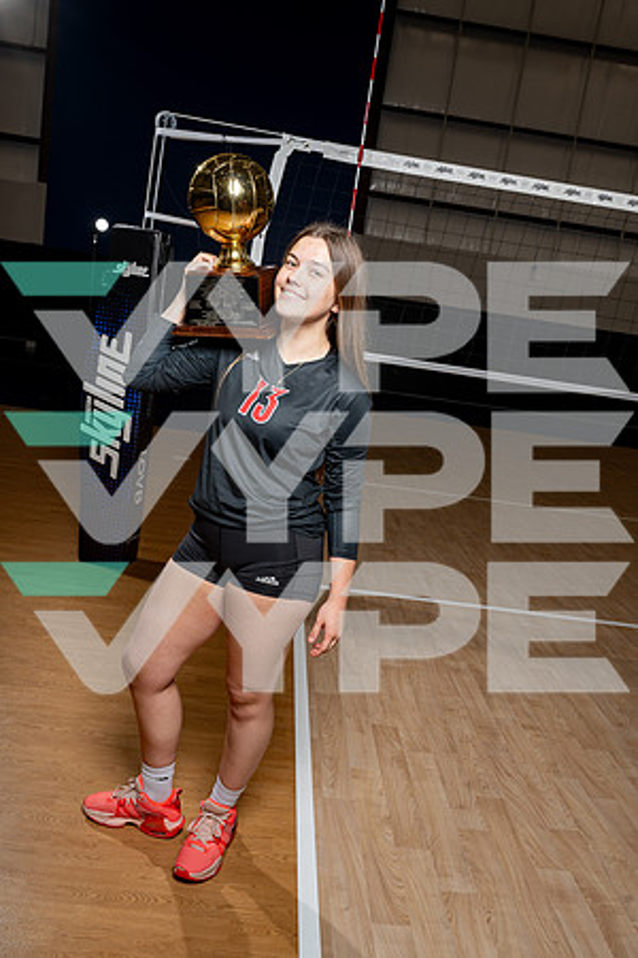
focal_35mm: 30
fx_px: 797
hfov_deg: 43.6
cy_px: 479
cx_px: 319
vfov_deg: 61.9
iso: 100
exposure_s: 1/250
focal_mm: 30
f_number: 8
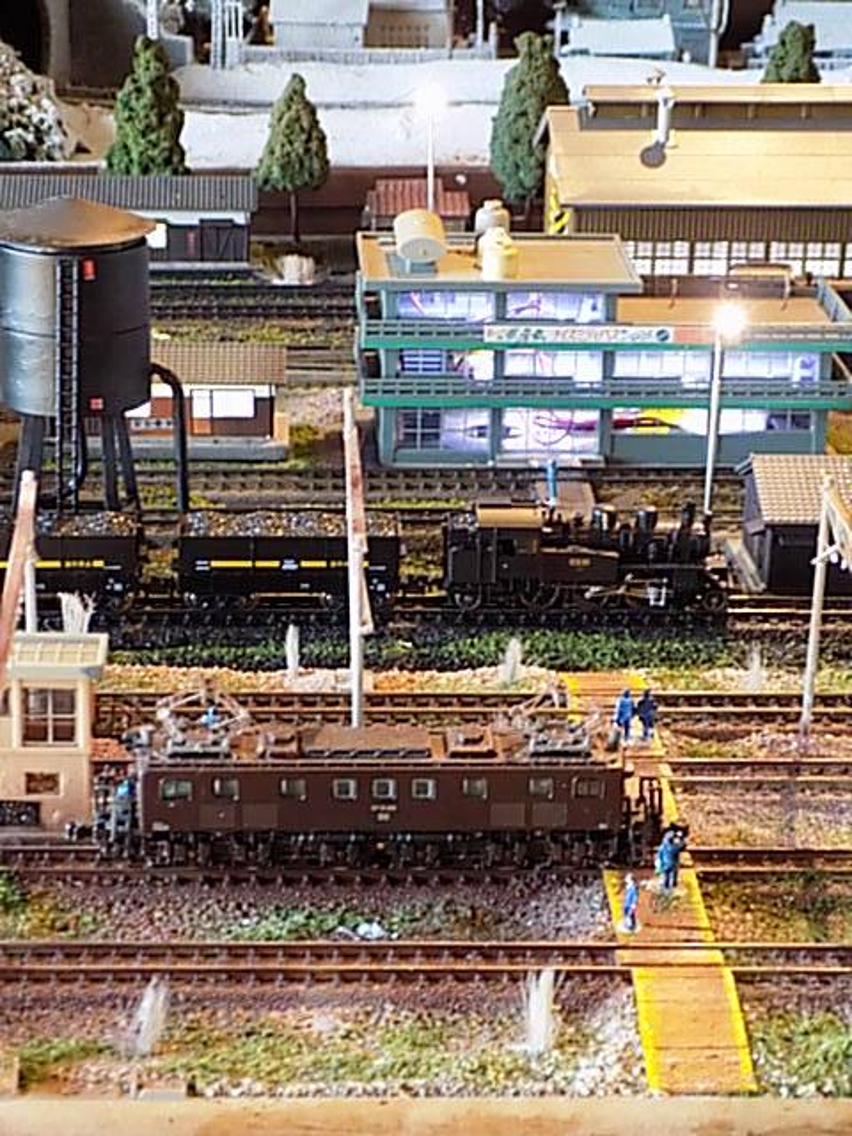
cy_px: 568
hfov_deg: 18.9
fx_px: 2560
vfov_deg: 25.0
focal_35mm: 78
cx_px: 426
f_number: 4.3
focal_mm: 13.9
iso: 400
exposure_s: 1/8
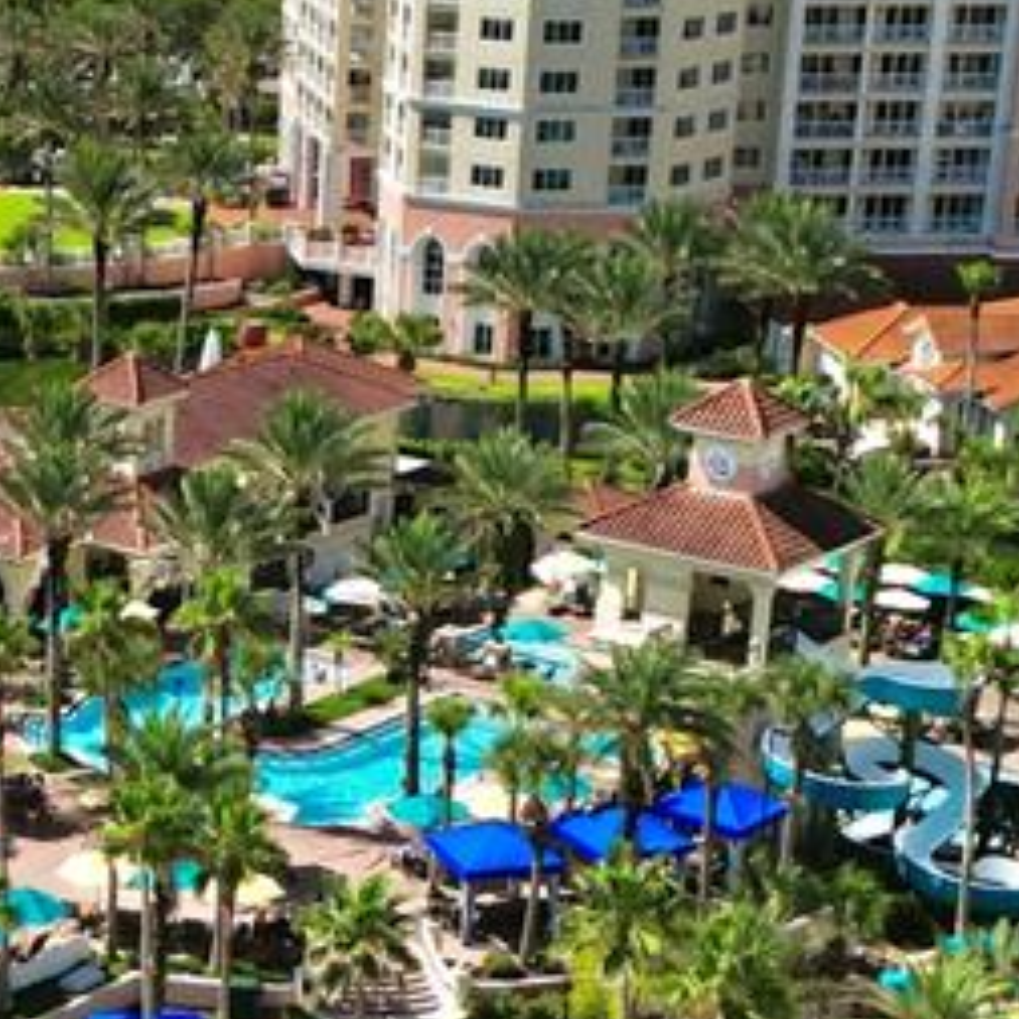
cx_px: 28
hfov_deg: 19.6
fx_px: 2864
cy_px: 761
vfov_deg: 20.0
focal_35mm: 86
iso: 120
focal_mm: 6.72
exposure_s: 1/2000
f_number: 1.7
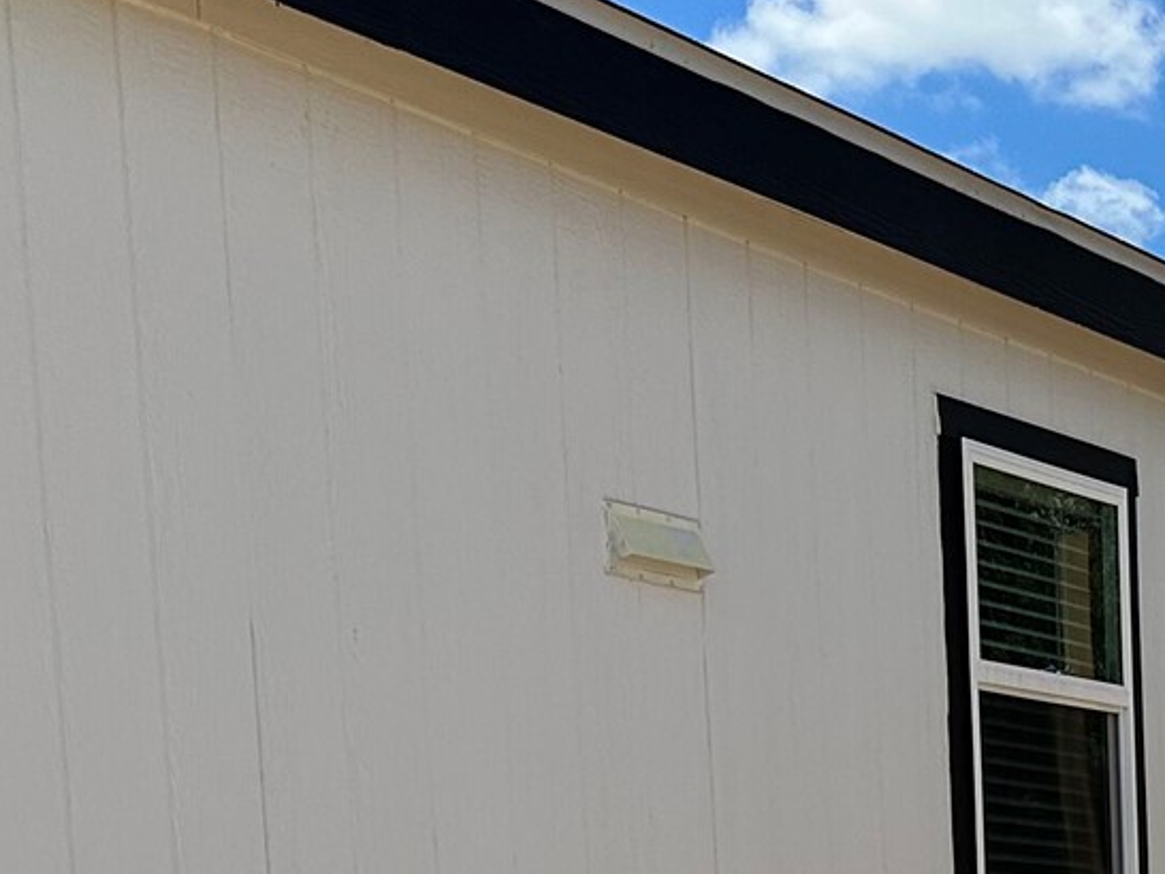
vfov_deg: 14.9
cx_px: 1722
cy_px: 1422
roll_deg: -0.8
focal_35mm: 90
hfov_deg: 19.2
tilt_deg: -8.8
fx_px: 3030
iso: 80
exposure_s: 1/5525
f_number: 1.78
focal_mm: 6.86
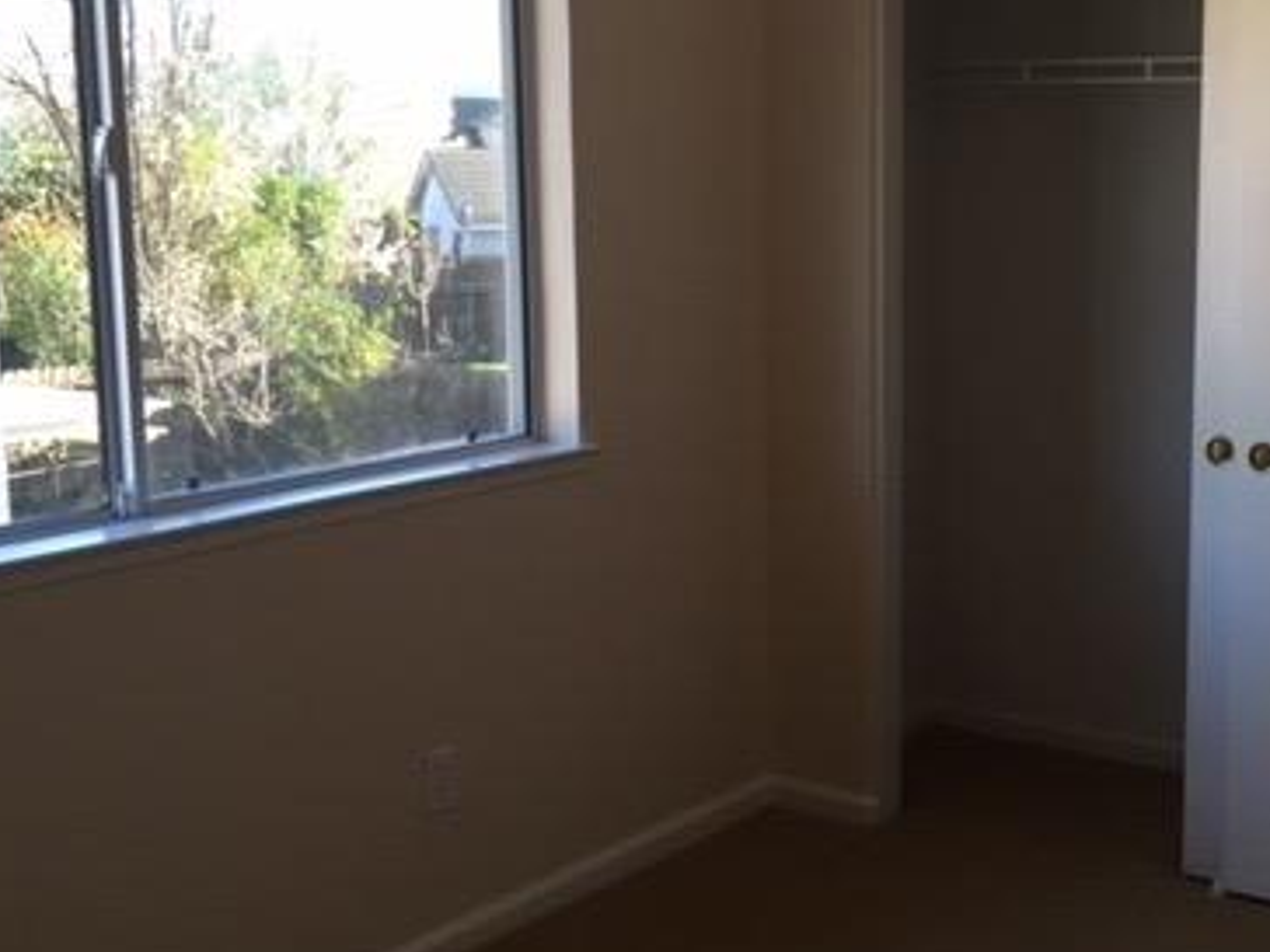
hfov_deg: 36.6
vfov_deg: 28.6
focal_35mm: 51
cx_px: 963
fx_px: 1871
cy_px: 443
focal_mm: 4.15
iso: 50
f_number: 2.2
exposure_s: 1/120
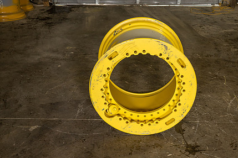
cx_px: 130
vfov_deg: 29.2
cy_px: 85
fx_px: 304
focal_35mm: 46
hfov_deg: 42.7
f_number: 5.6
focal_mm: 34
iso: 800
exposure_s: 1/80
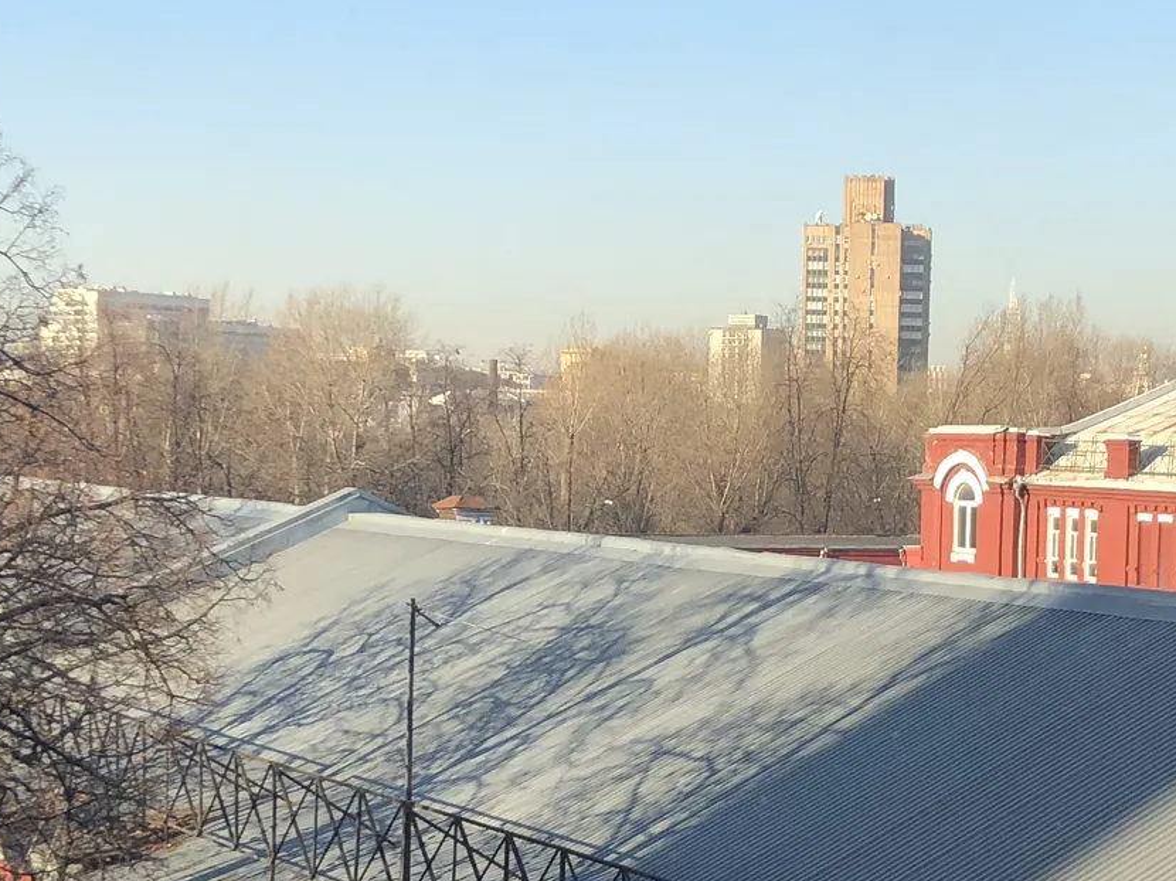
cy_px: 683
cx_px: 840
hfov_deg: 23.9
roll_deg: -1.9
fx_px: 2751
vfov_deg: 18.1
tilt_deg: -5.1
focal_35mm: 81
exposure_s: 1/857
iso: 20
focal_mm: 4
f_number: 1.8
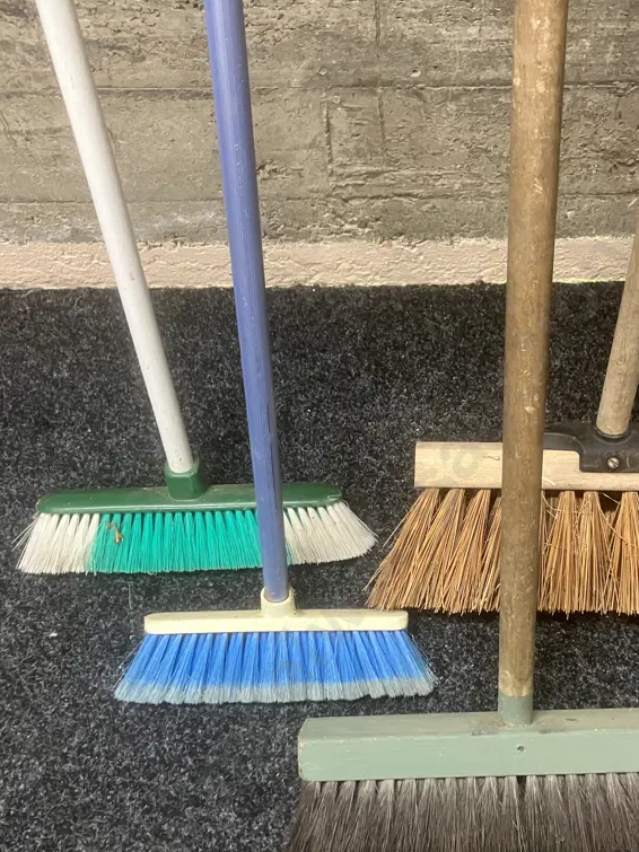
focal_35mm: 38
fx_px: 936
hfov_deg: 37.3
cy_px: 500
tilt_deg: -59.7
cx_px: 427
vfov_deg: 48.8
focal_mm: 3.99
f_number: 1.8
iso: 250
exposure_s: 1/33
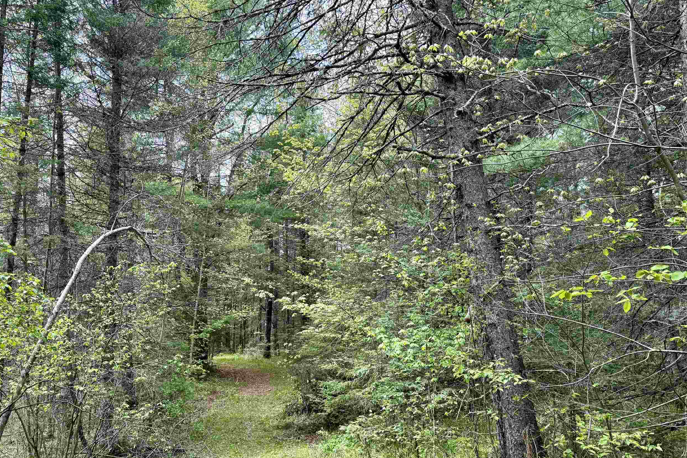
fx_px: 592
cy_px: 253
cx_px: 279
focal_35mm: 31
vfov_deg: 42.3
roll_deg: -0.9
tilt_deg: +9.1
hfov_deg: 59.8
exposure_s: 1/979
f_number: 1.78
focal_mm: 6.76
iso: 100
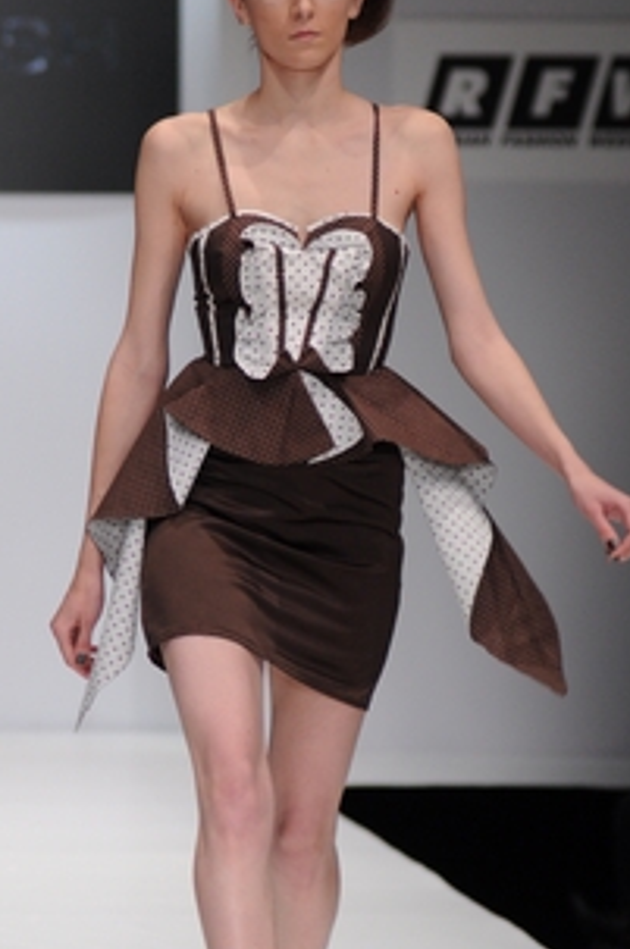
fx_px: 7108
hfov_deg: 5.1
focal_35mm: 270
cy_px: 520
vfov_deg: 7.6
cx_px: 287
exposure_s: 1/320
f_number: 3.2
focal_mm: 105
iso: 800
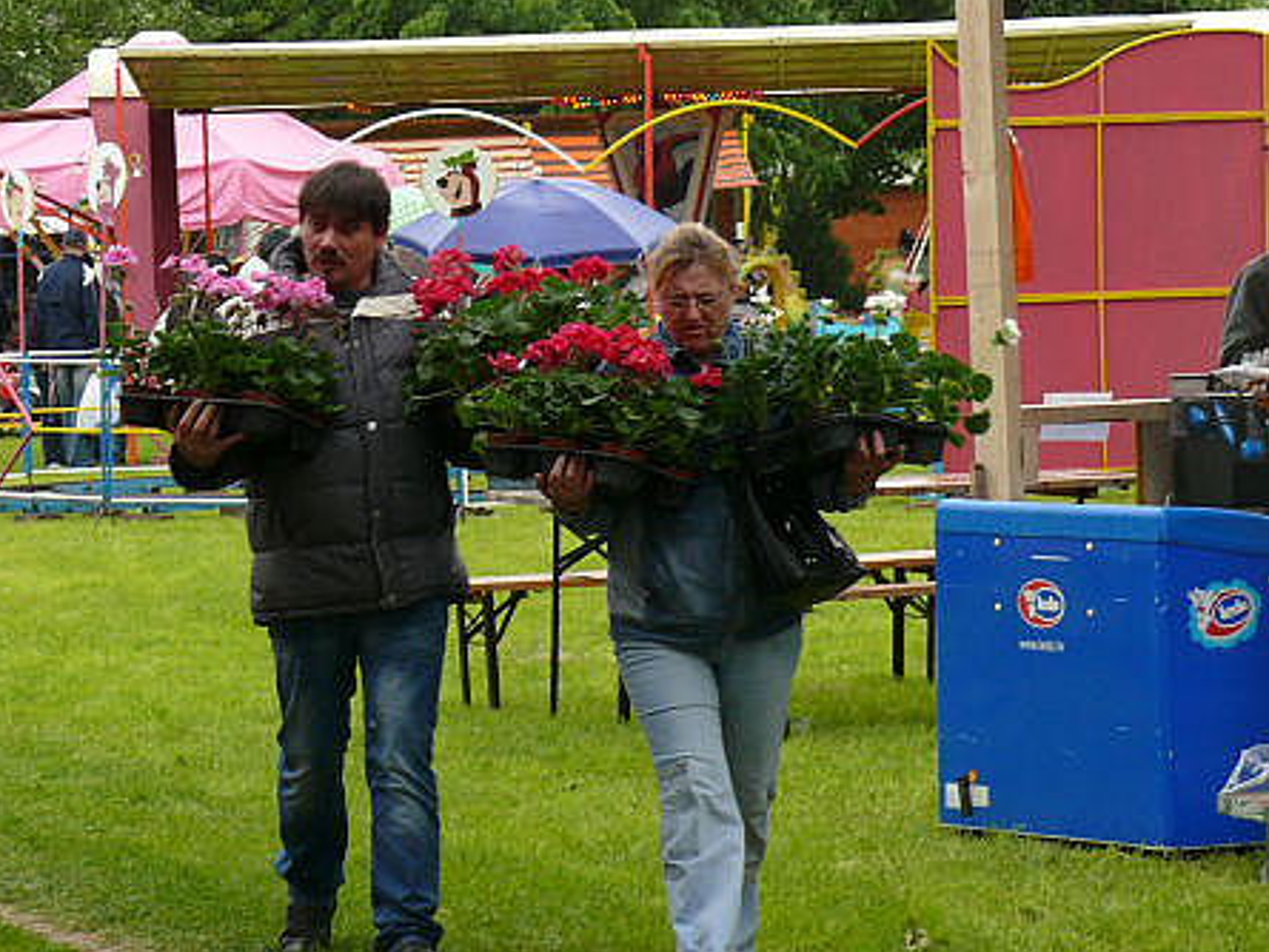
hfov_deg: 10.7
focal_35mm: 185
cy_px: 475
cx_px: 633
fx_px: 6784
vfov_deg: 8.0
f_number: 3.6
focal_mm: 21.9
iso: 100
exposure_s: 1/125
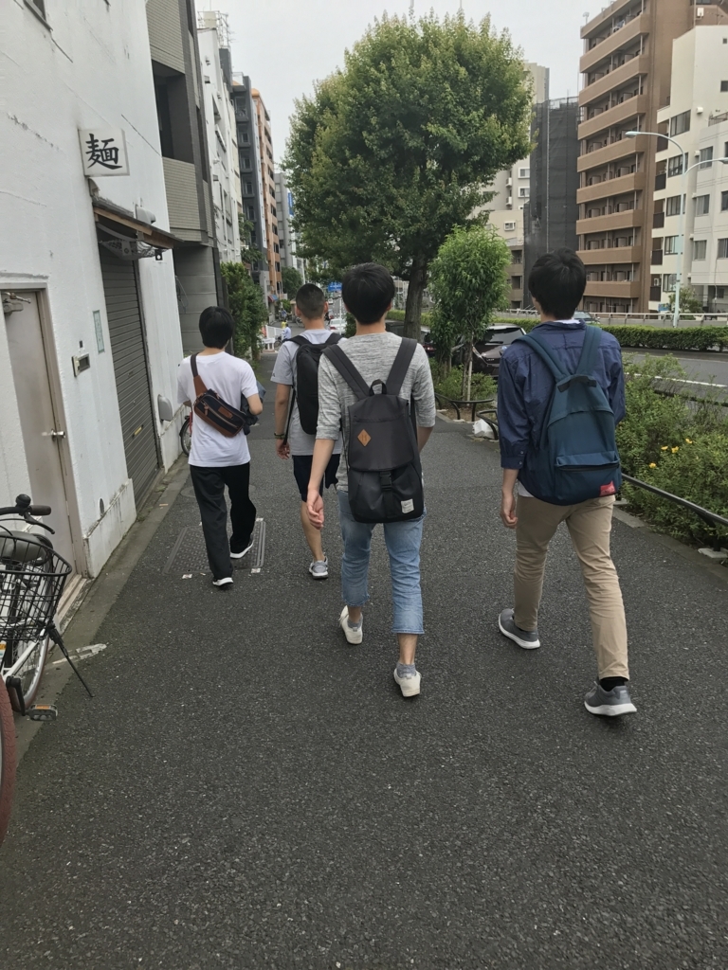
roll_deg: +5.1
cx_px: 364
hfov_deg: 49.7
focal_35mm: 28
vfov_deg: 63.4
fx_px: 785
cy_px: 485
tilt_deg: -9.3
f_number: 1.8
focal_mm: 3.99
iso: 20
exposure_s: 1/977
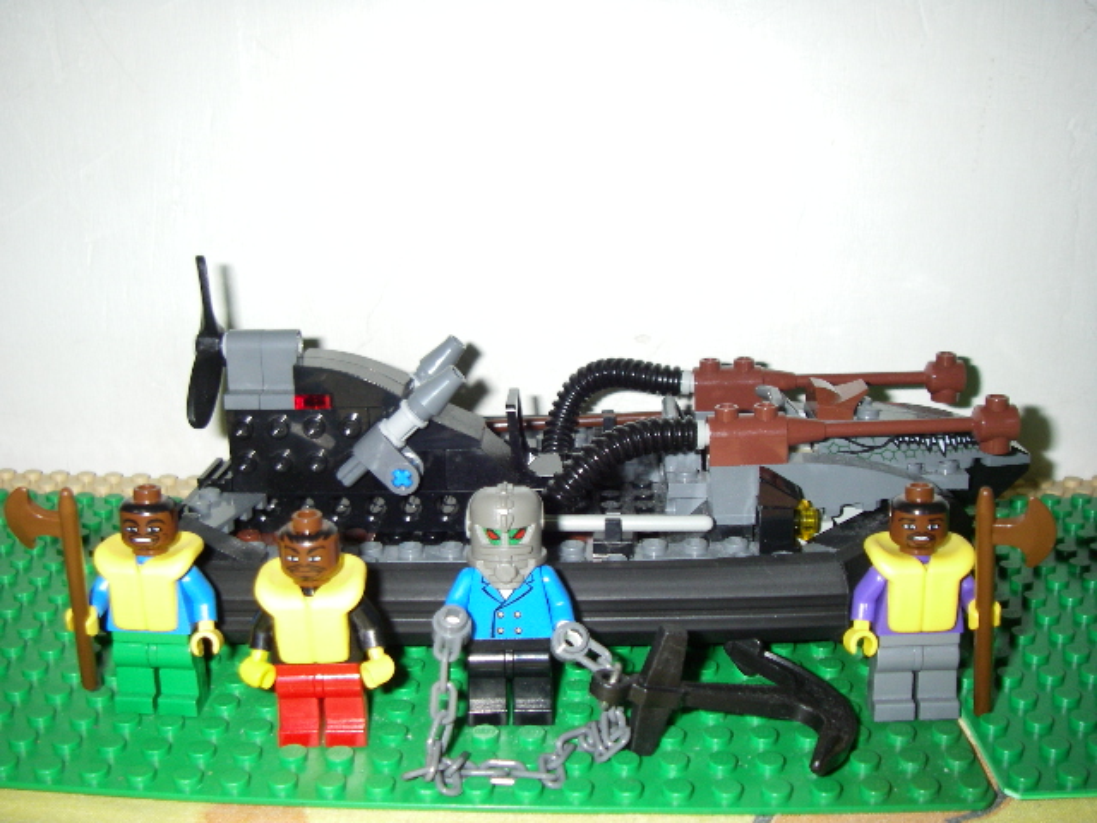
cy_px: 412
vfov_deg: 37.7
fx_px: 1204
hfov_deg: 49.0
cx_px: 548
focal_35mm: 38
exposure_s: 1/40
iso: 160
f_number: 3.3
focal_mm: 6.3
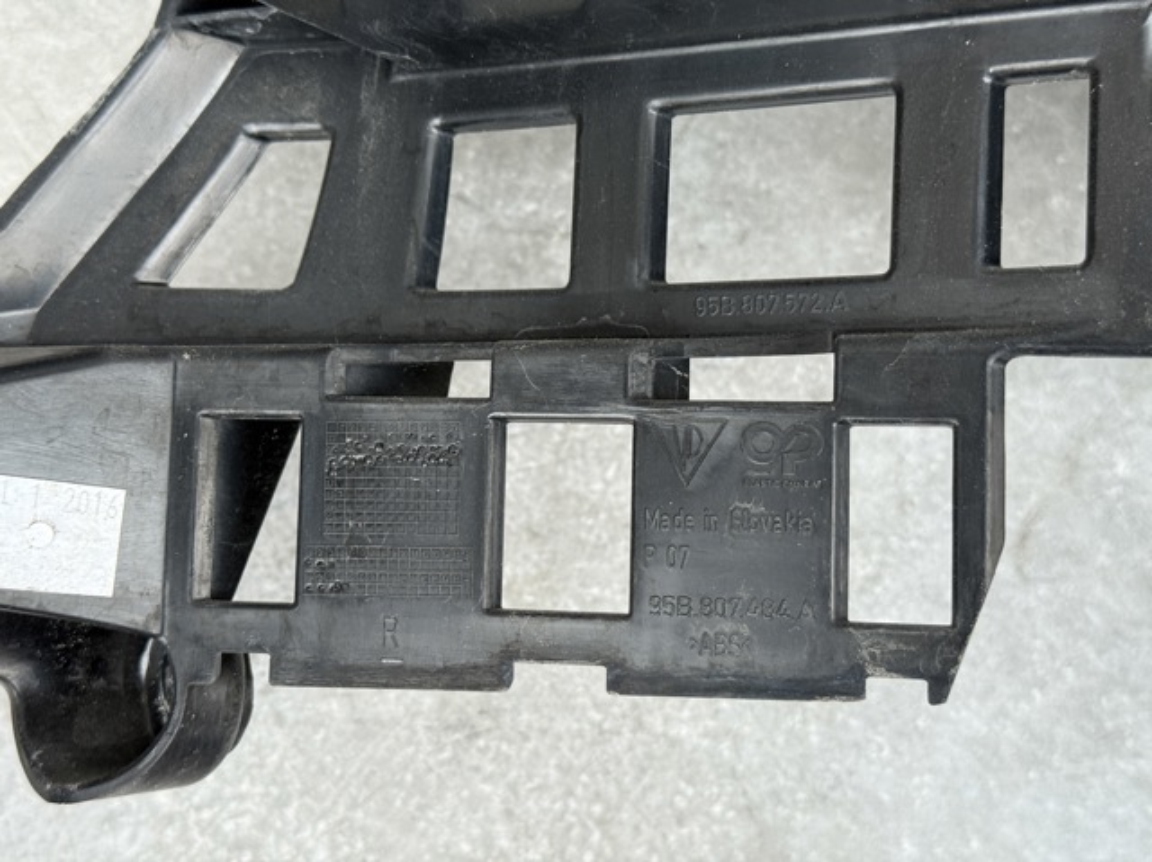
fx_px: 1596
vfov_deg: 30.2
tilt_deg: -77.1
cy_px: 431
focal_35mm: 48
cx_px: 576
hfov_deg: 39.7
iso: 200
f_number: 1.78
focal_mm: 6.76
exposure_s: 1/60
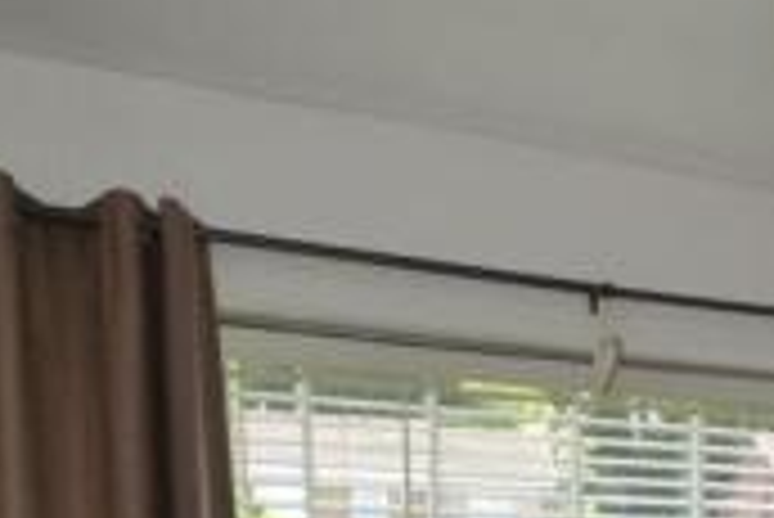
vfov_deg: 20.5
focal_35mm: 57
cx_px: 911
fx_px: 1227
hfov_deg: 30.2
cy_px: 768
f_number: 5.6
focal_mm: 10
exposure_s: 1/125
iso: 280
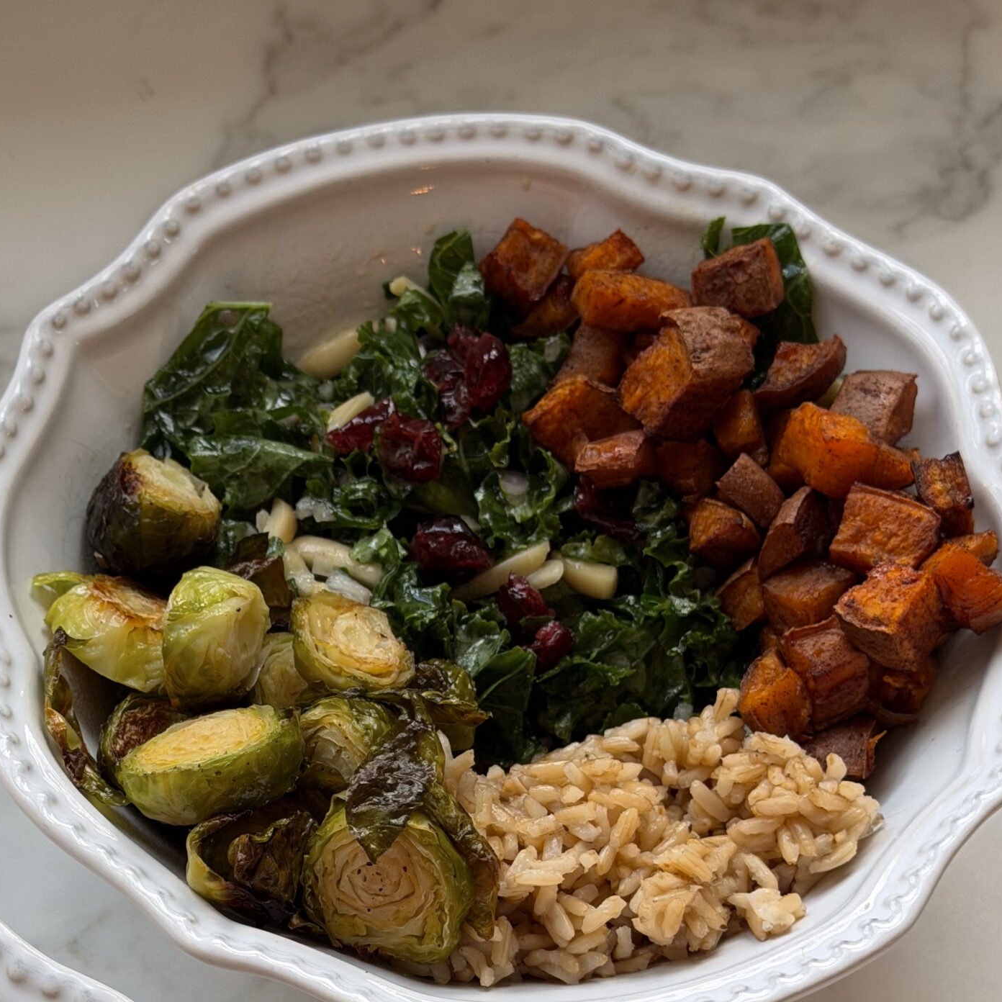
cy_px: 847
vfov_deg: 21.8
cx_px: 318
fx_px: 2554
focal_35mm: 78
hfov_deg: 22.1
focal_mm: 6.76
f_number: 1.78
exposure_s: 1/204
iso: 64
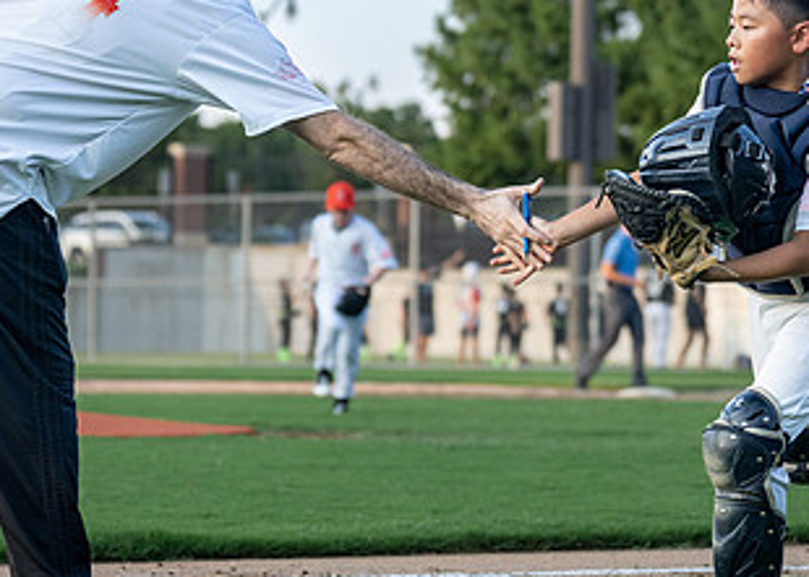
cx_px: 357
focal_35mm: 155
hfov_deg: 13.0
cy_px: 103
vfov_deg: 9.2
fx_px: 3559
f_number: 2.8
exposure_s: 1/2500
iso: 640
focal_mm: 70
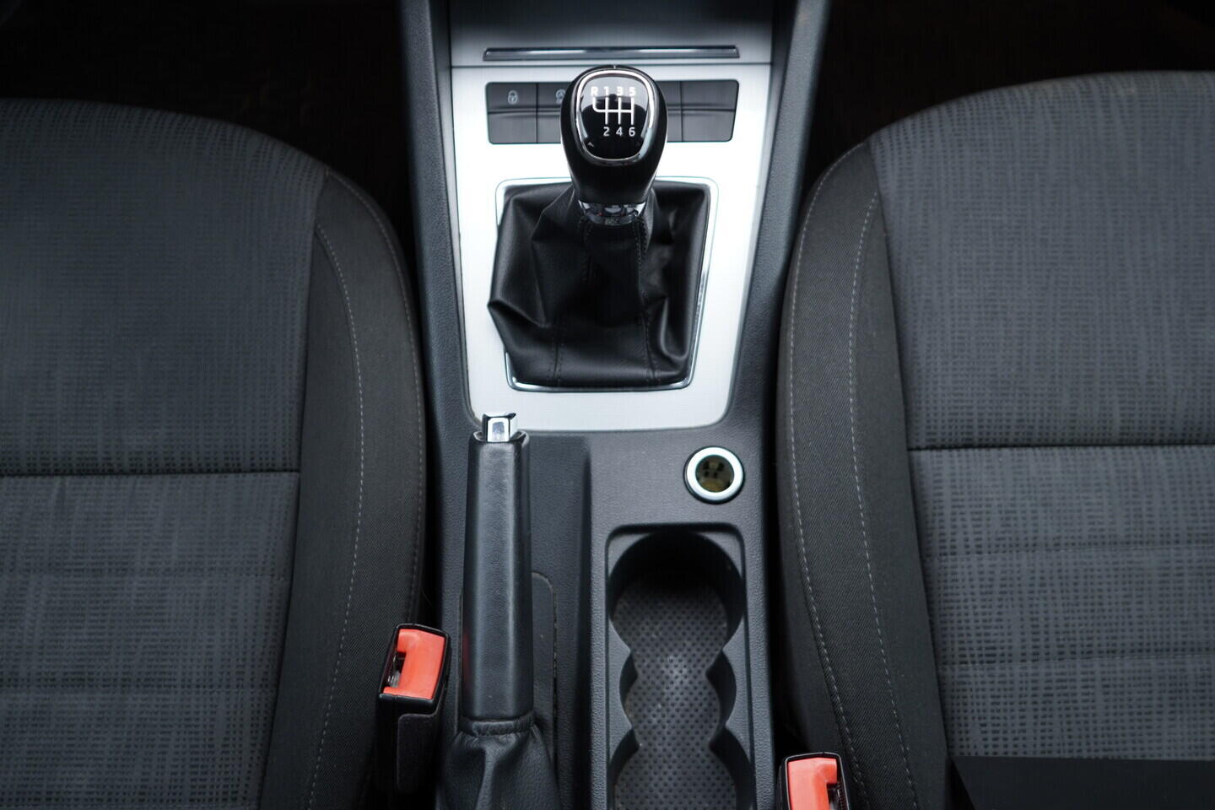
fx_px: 1215
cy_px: 405
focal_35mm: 36
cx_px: 608
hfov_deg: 53.1
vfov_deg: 36.9
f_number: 2.8
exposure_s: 1/40
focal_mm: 24
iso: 200
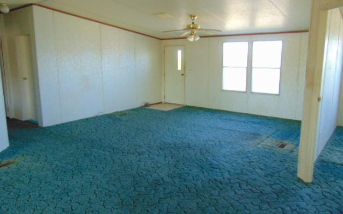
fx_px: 252
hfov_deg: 68.4
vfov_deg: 46.0
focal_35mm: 27
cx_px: 170
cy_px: 100
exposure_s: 1/60
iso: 320
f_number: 3
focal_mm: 4.5
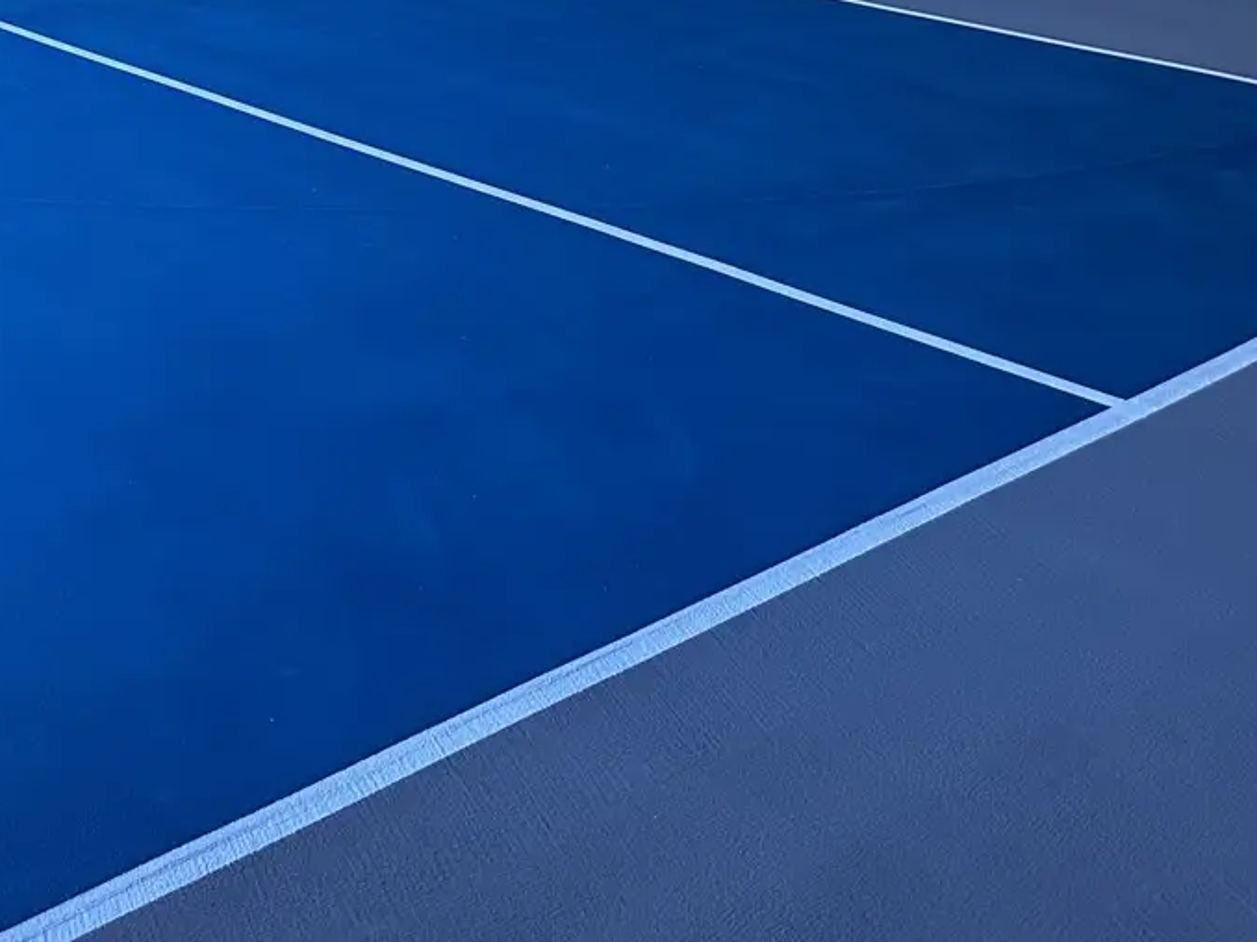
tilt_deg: -14.3
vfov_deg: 27.2
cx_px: -28
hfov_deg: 33.9
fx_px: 1851
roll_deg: -1.0
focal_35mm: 51
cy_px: 33
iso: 320
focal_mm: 6.86
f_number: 1.78
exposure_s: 1/60
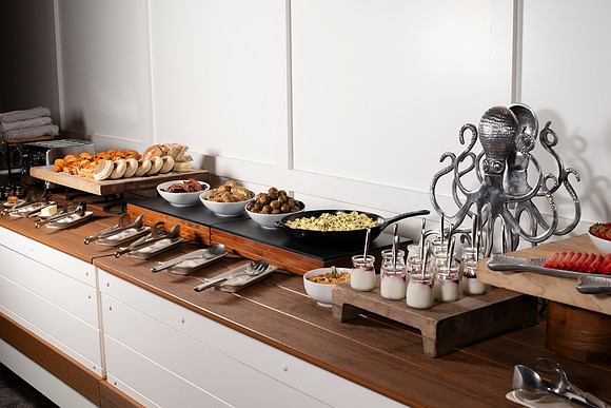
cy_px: 204
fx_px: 849
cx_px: 306
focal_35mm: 50
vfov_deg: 27.0
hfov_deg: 39.6
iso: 500
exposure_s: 1/200
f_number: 9
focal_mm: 50
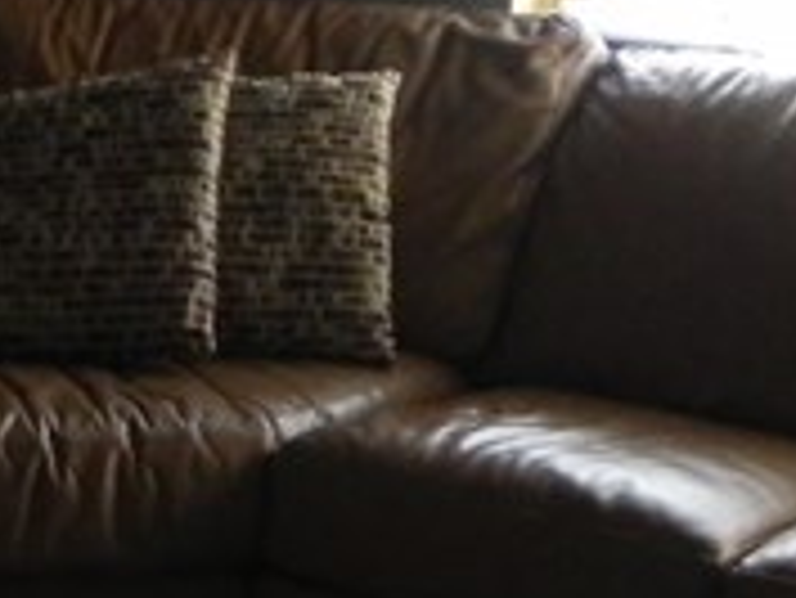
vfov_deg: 9.9
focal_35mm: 150
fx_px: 3452
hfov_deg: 12.8
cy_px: 360
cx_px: -171
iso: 357
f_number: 2.8
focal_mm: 4.6
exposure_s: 1/30
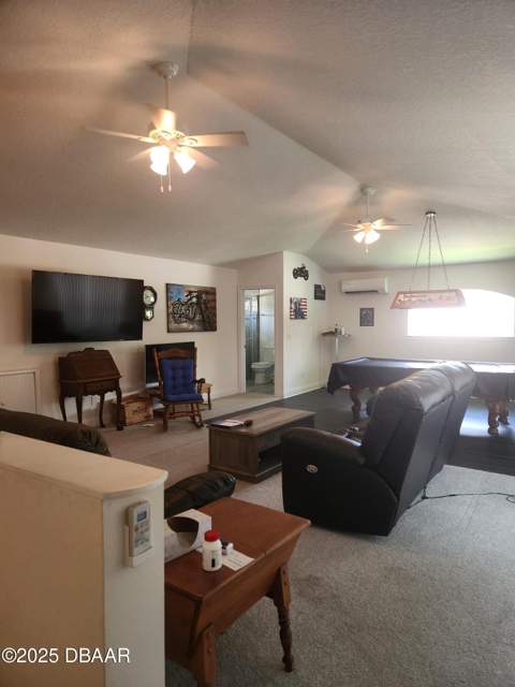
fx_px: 456
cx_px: 258
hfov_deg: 58.9
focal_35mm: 23
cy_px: 344
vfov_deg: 73.9
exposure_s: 1/120
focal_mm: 5.4
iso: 250
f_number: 1.8
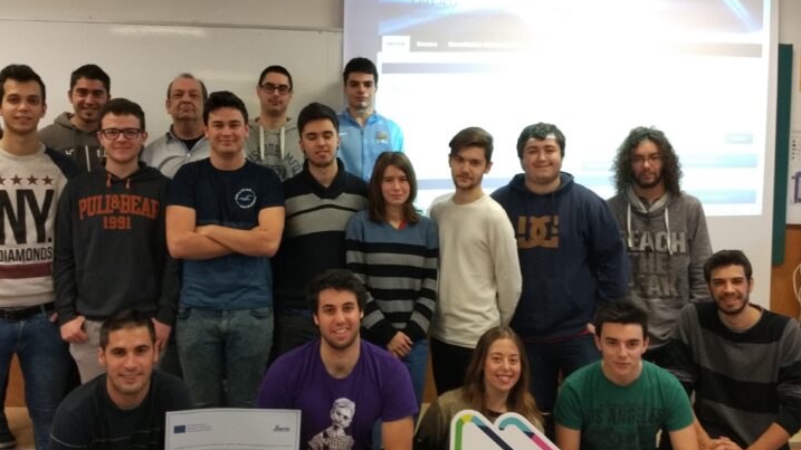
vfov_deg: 33.7
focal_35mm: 35
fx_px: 743
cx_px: 374
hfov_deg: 56.6
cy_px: 220
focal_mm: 4.12
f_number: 2
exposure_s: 1/33
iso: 449
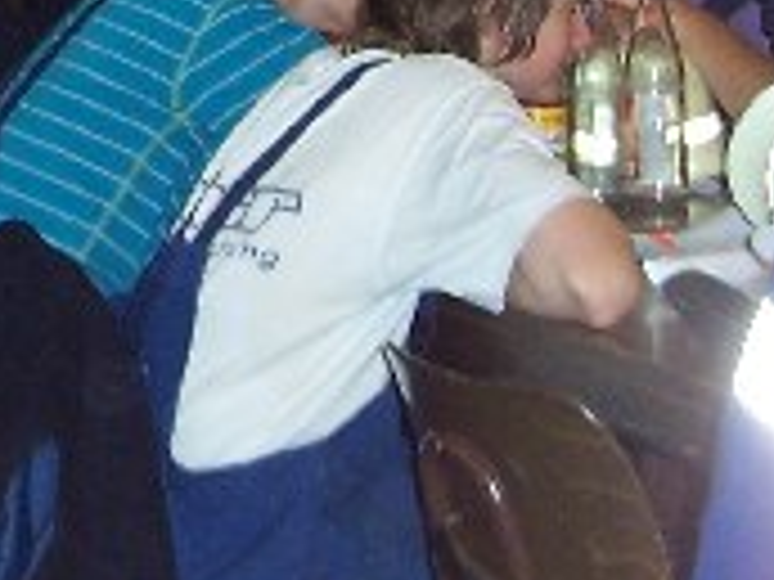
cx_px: -43
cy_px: -288
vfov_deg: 10.8
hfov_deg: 14.6
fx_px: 2951
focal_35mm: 132
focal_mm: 5.6
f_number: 2.7
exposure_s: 1/60
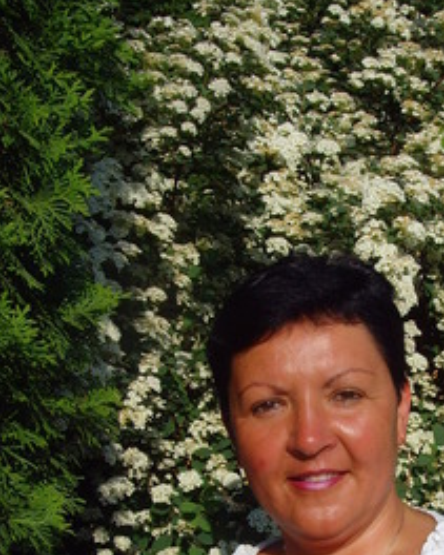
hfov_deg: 19.5
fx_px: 1282
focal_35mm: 78
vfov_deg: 24.0
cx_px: 342
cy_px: 465
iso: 80
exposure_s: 1/500
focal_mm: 6.6
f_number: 6.3
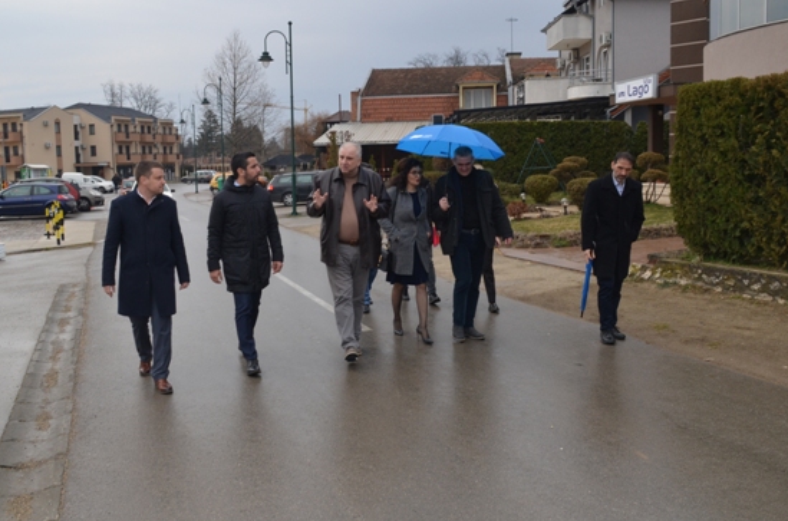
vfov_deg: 37.6
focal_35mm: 35
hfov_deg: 54.5
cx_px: 379
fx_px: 764
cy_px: 238
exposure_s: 1/250
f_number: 10
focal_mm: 20
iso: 400
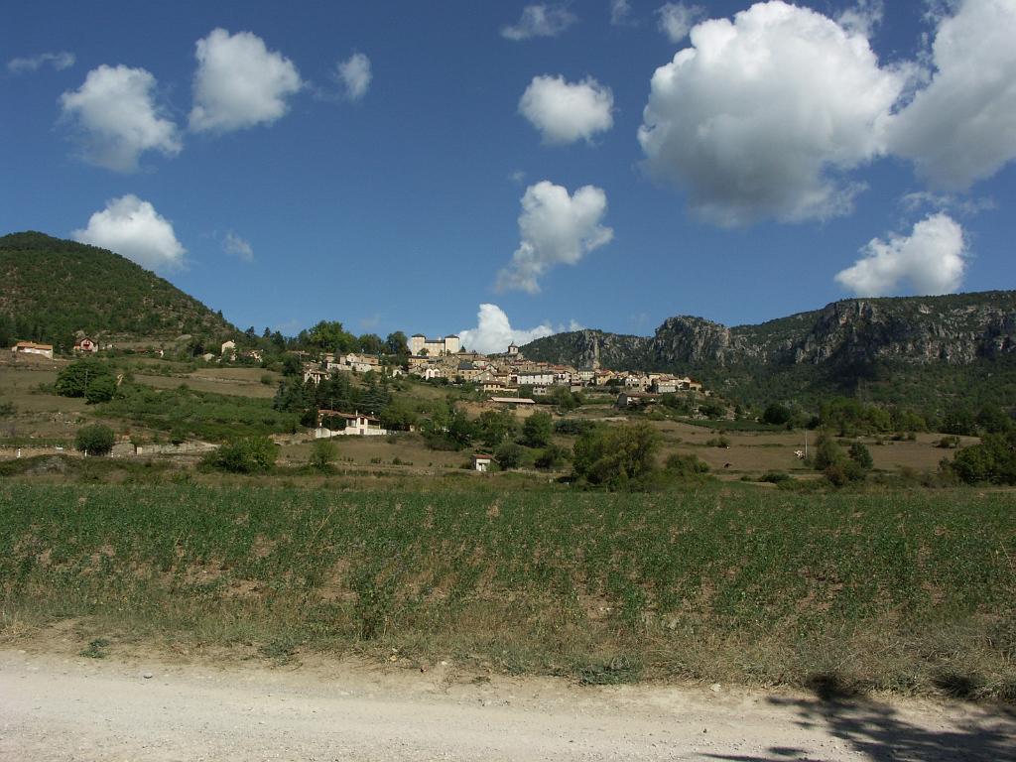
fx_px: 881
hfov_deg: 60.0
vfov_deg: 46.8
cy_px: 381
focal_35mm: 30
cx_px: 508
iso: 64
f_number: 8
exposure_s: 1/500
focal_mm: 7.78
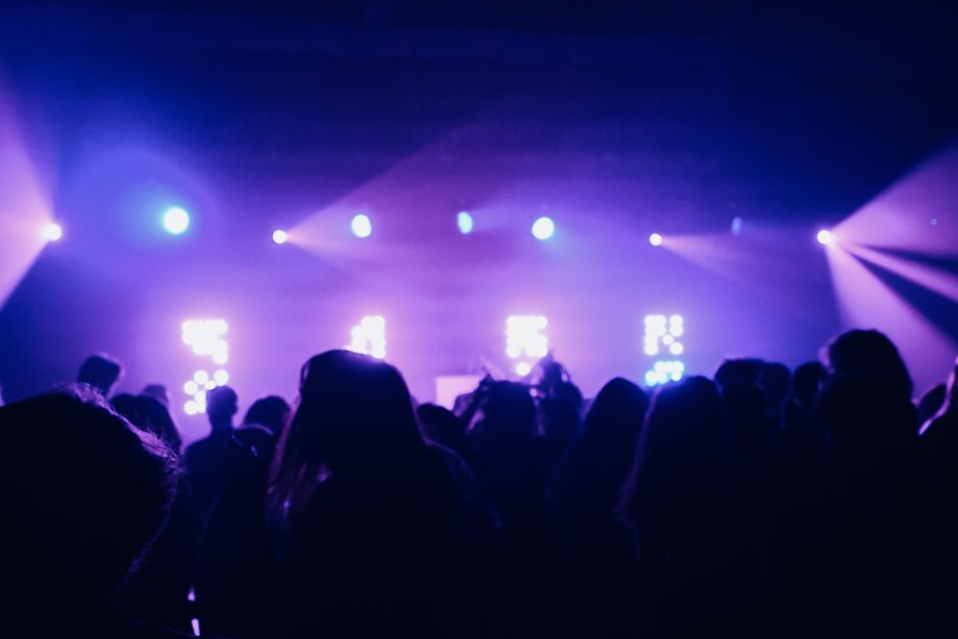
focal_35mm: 43
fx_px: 1144
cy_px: 320
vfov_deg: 31.2
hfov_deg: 45.4
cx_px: 468
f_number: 4
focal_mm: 28
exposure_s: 1/400
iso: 2000
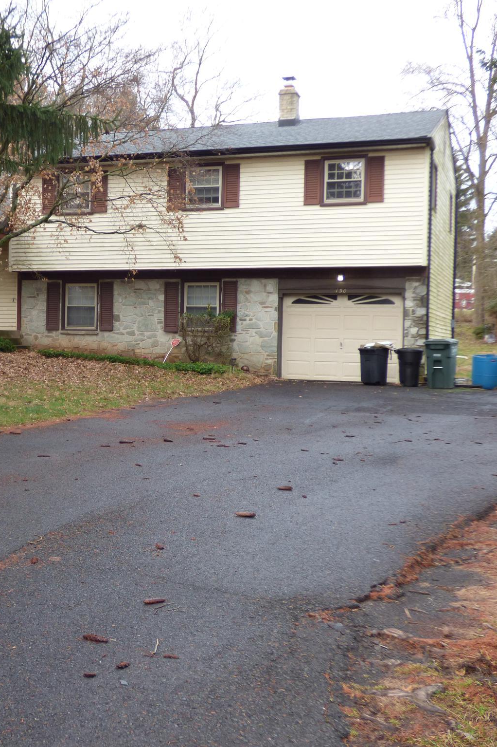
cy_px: 374
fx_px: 1036
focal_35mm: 50
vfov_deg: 39.6
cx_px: 81
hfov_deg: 26.4
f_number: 3.4
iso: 100
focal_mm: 6.18
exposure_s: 1/100
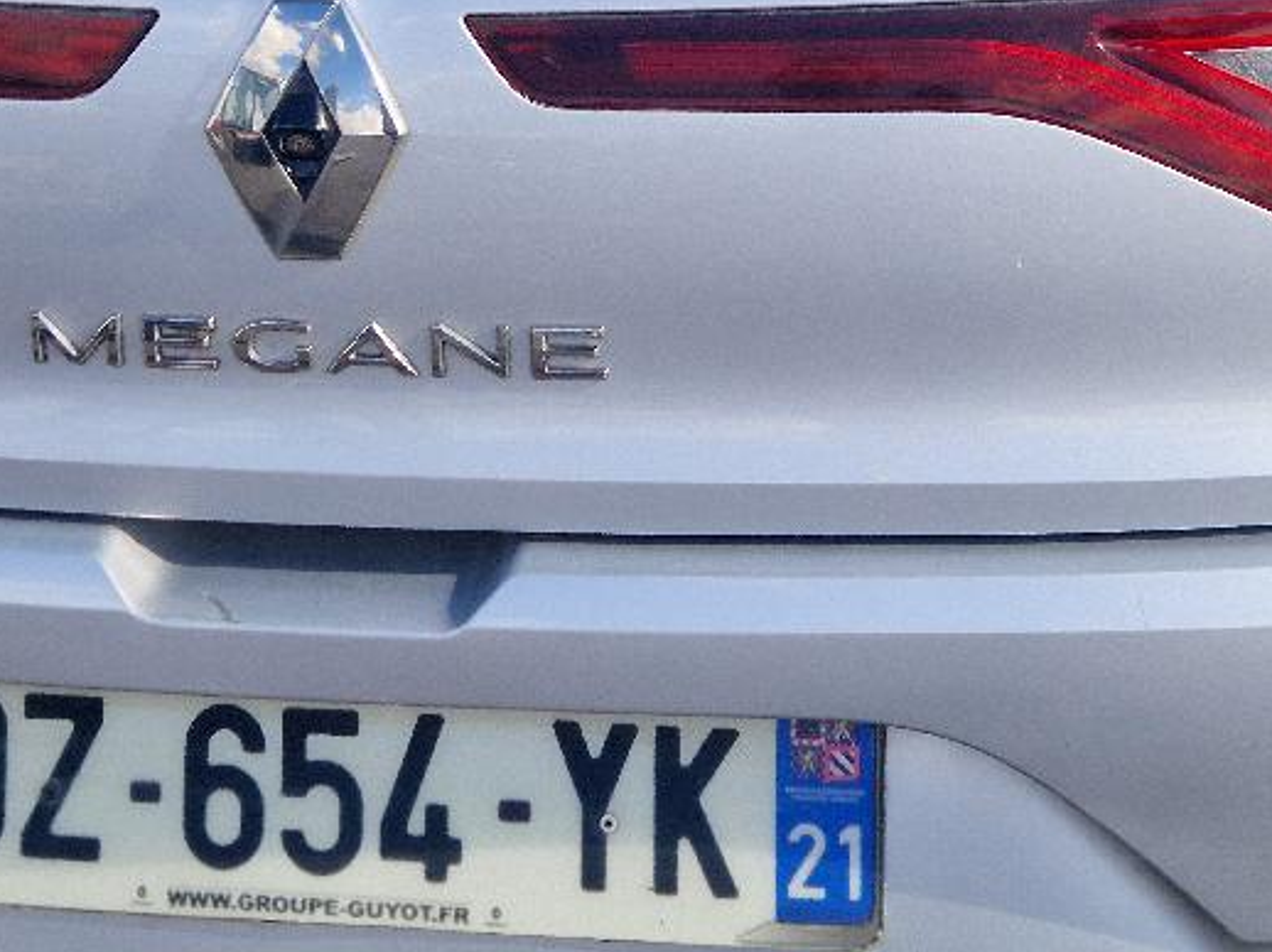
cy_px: 20
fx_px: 2938
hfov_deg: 24.4
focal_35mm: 80
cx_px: 545
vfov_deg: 18.0
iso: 50
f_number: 1.8
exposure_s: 1/667
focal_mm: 5.4
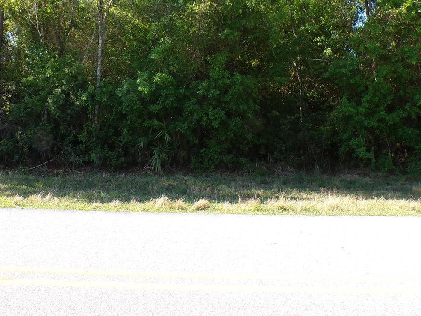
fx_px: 474
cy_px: 83
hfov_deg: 47.9
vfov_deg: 36.1
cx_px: 215
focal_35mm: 39
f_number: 4.4
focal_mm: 4.3
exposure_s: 1/170
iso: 100
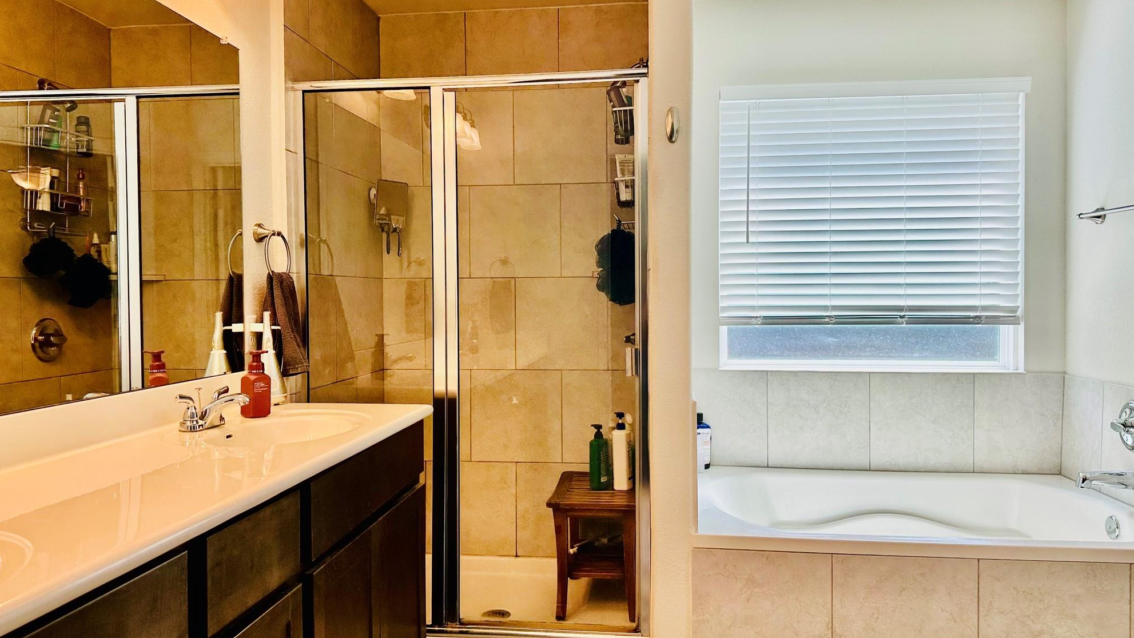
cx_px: 564
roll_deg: -0.2
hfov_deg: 69.9
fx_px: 812
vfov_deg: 42.9
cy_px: 311
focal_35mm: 27
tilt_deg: -0.4
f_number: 1.78
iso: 80
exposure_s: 1/303
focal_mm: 6.86
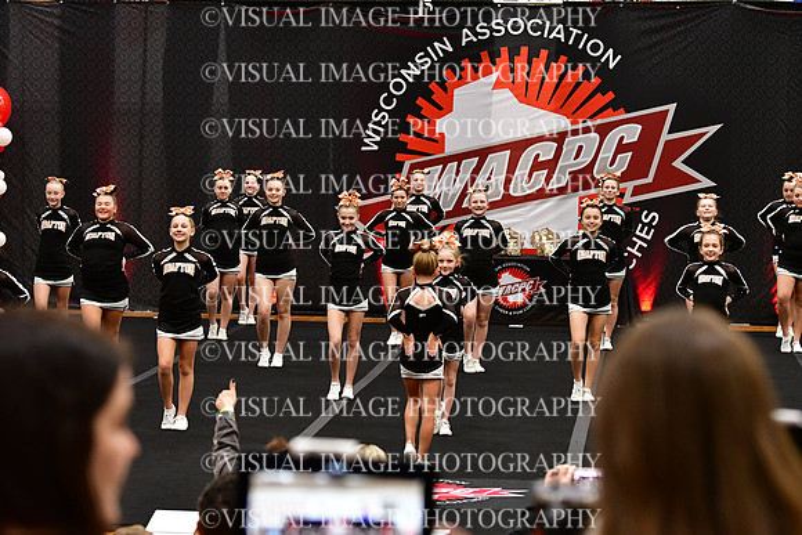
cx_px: 401
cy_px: 268
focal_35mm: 105
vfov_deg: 13.0
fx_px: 2340
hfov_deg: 19.5
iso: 4000
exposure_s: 1/500
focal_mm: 70
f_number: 3.5
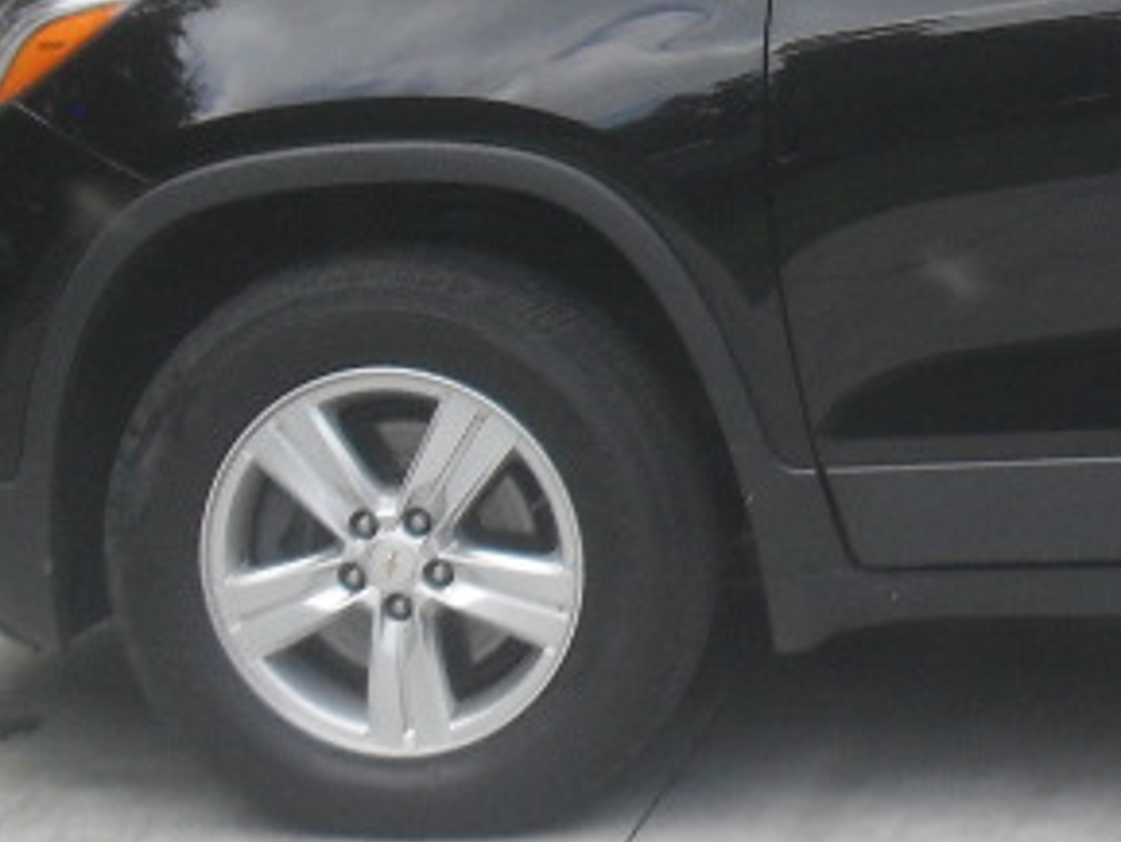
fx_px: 4017
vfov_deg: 12.0
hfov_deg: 15.0
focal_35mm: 124
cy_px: 357
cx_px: 1575
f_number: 3.2
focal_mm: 6.3
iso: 100
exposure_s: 1/350
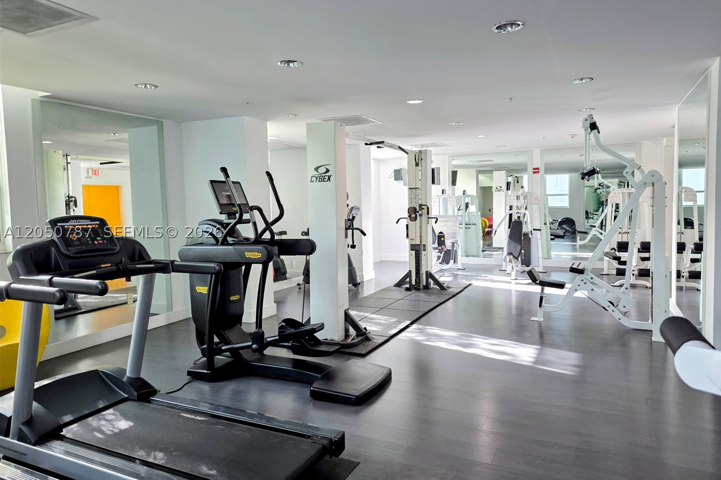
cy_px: 232
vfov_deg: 53.1
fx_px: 481
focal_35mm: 24
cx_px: 361
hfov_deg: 73.8
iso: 125
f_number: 1.7
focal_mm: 6.3
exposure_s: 1/120
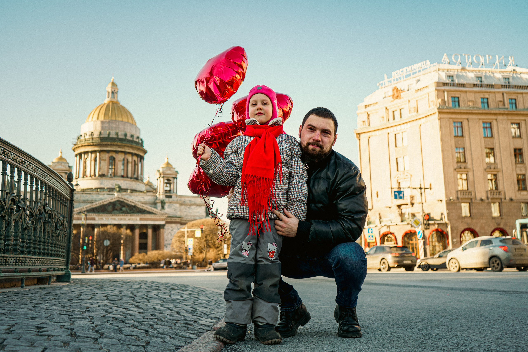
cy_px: 176
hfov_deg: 57.2
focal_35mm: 33
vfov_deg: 40.0
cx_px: 264
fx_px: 484
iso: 100
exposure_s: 1/200
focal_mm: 33
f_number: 4
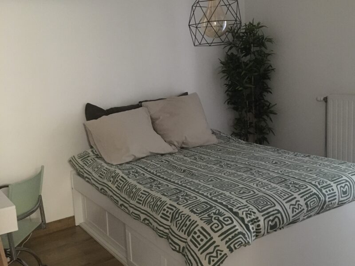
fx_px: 297
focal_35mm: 29
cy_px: 133
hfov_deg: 61.7
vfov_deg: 48.2
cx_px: 178
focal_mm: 4.15
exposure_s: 1/17
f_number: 2.2
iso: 640
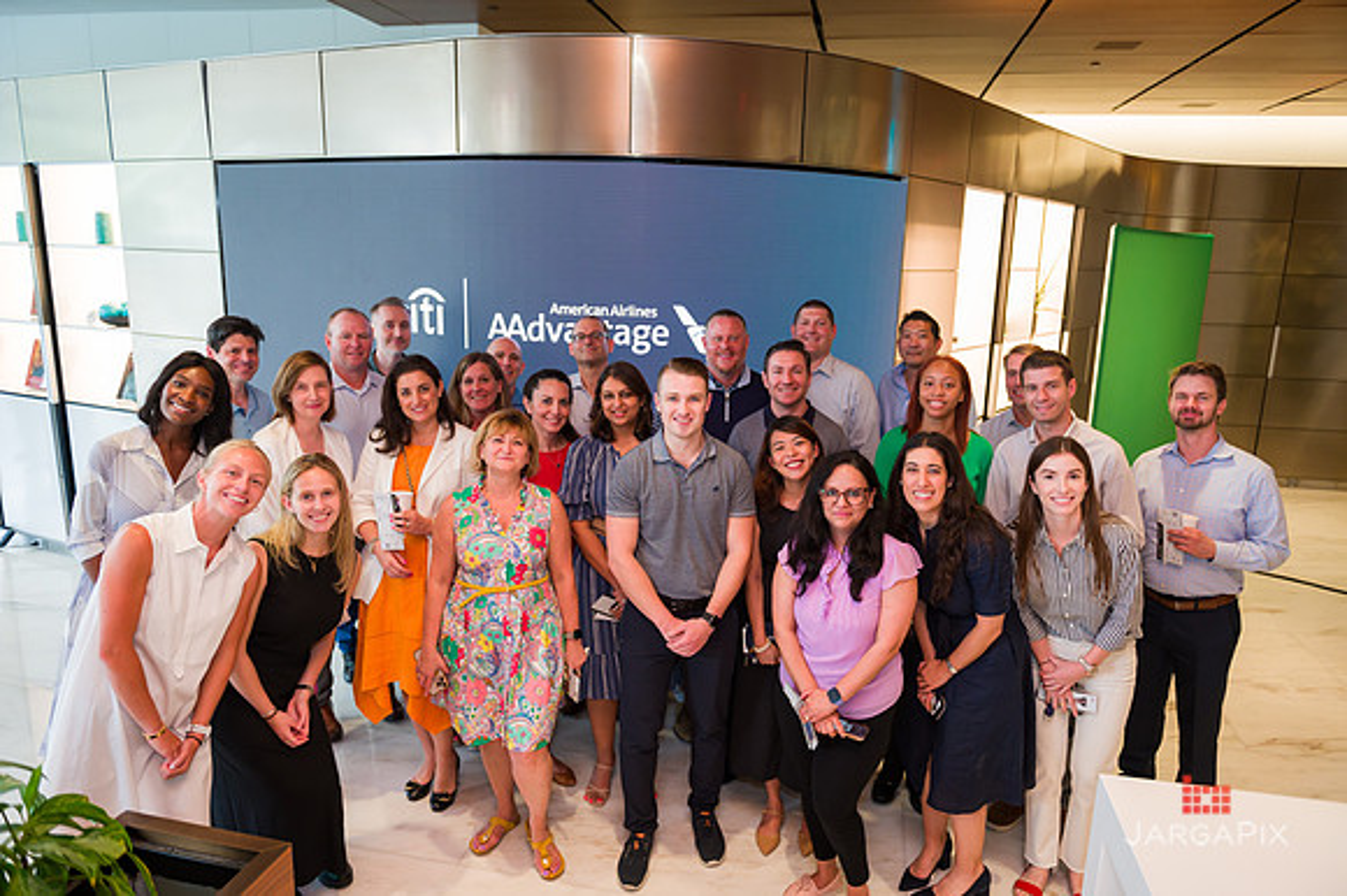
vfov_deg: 53.1
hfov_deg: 73.8
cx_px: 674
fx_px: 897
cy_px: 448
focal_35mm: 24
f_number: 4
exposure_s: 1/200
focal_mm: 24
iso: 800
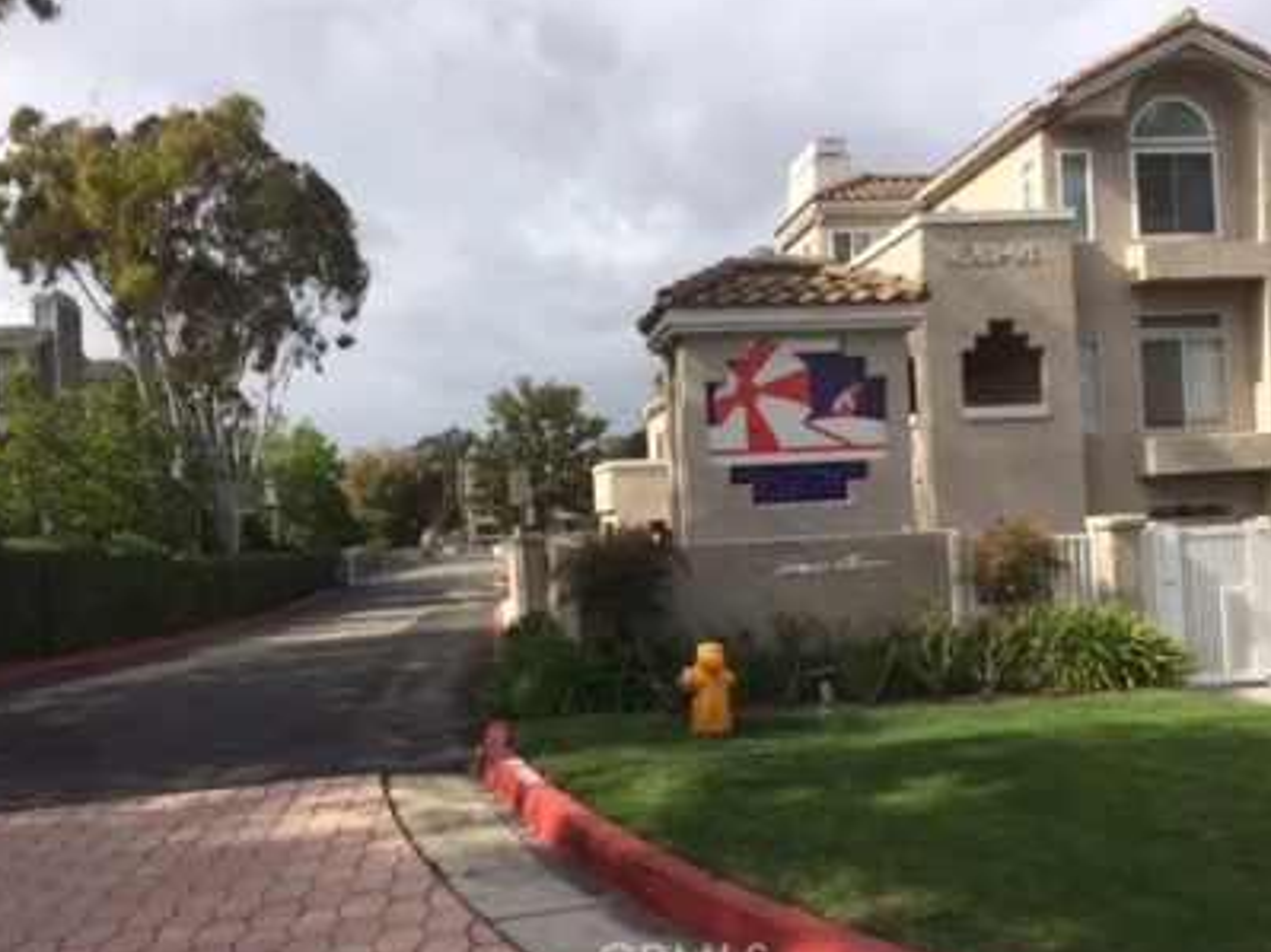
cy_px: 484
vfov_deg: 45.4
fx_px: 1138
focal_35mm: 31
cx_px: 639
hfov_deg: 58.4
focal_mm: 4.15
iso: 32
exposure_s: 1/2160
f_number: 2.2
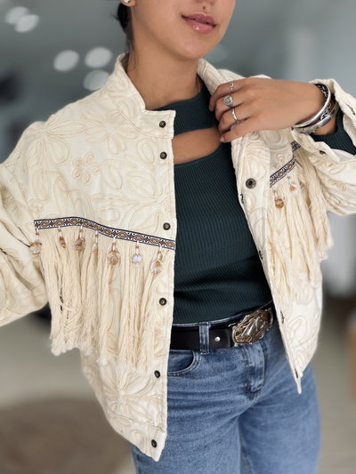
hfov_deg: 46.8
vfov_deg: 60.0
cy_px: 237
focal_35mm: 30
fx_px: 411
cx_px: 178
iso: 50
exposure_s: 1/121
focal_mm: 2.71
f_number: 1.9
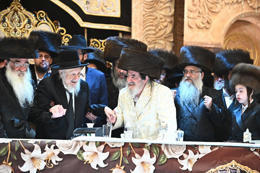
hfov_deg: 12.5
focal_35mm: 165
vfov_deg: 8.3
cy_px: 86
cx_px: 130
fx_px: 1191
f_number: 4
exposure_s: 1/200
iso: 2500
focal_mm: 165
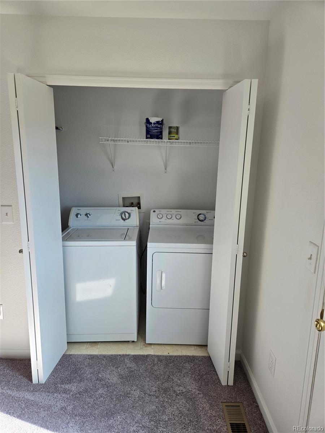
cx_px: 162
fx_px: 288
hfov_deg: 58.9
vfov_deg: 73.9
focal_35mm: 23
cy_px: 216
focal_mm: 5.4
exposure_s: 1/120
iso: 40
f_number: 1.8
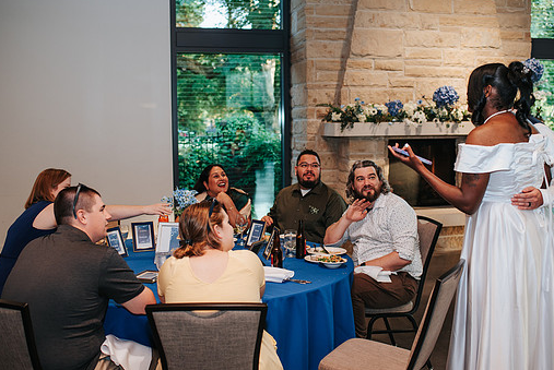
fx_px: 616
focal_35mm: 40
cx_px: 284
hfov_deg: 48.4
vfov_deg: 33.5
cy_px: 173
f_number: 2.8
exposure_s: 1/160
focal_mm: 35
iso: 1000
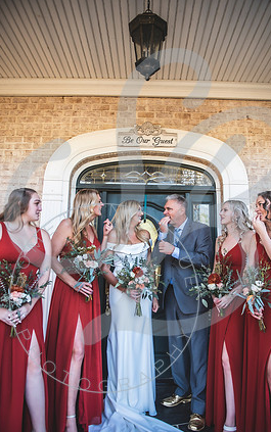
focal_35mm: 26
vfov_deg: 70.4
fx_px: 307
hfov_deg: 47.6
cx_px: 150
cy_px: 221
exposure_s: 1/200
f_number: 2.8
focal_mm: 24
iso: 100
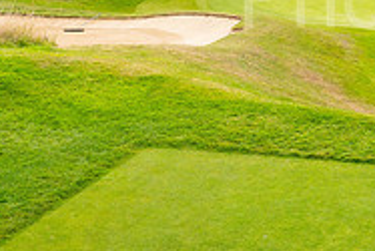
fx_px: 1001
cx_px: 503
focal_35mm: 96
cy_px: -99
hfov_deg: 19.4
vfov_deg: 13.6
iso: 250
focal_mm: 31
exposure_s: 1/200
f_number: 6.3
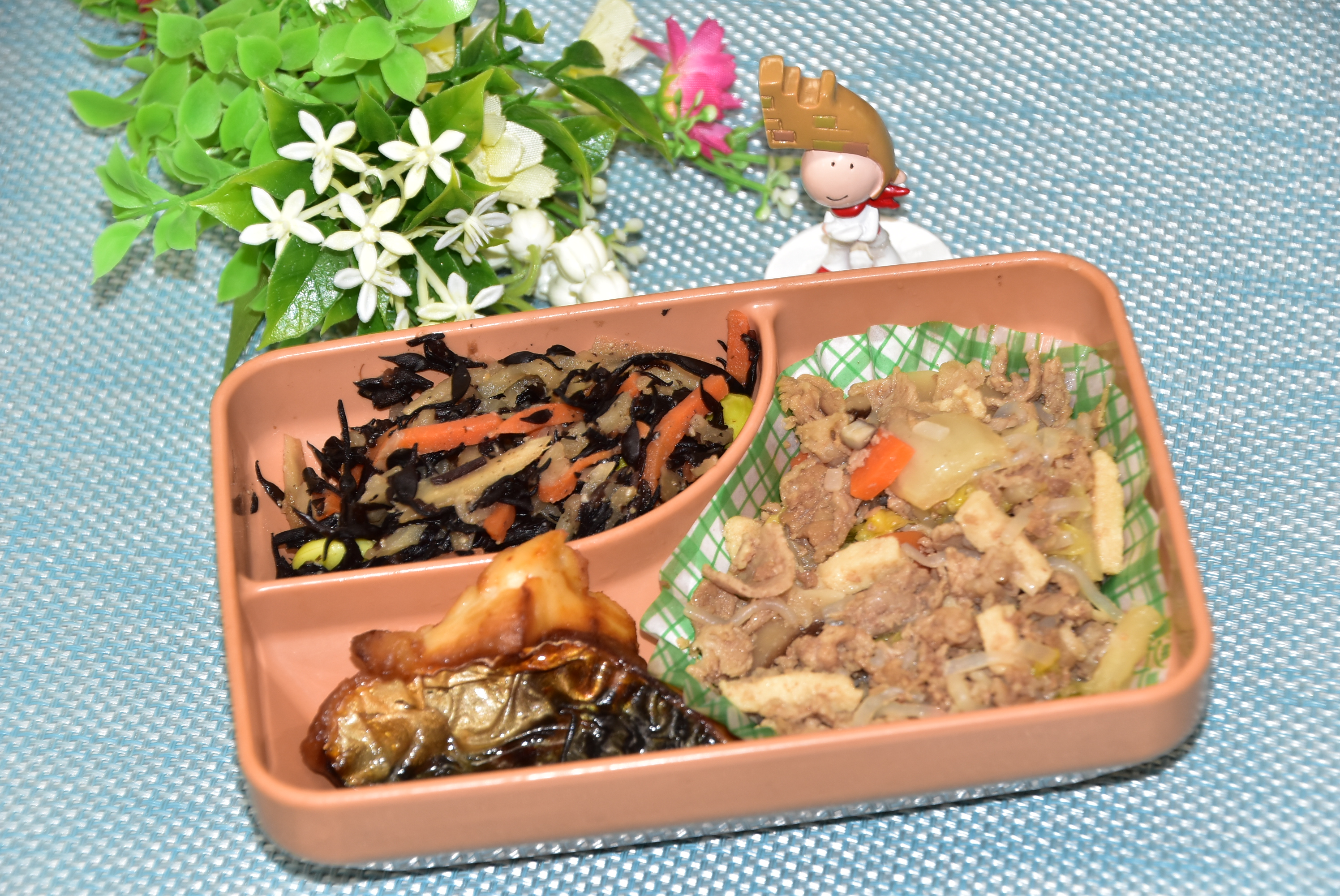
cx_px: 670
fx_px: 5587
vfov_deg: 9.2
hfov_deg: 13.7
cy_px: 448
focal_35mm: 150
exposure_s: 1/60
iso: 400
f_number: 6
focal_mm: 100
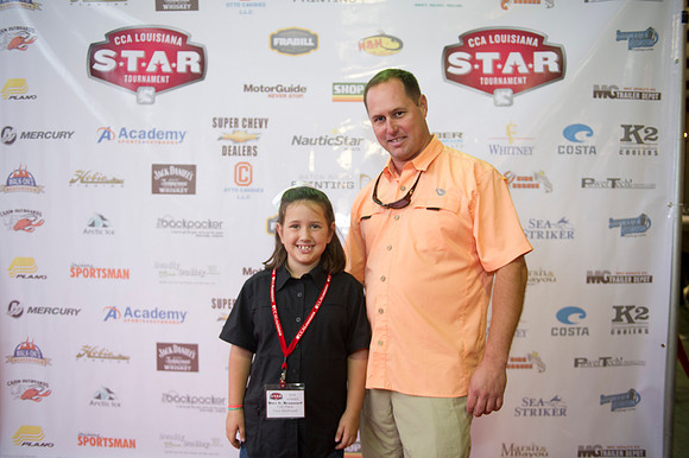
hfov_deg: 65.5
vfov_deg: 46.4
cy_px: 229
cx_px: 344
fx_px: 536
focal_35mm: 28
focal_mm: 28
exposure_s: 1/80
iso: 1000
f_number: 2.8
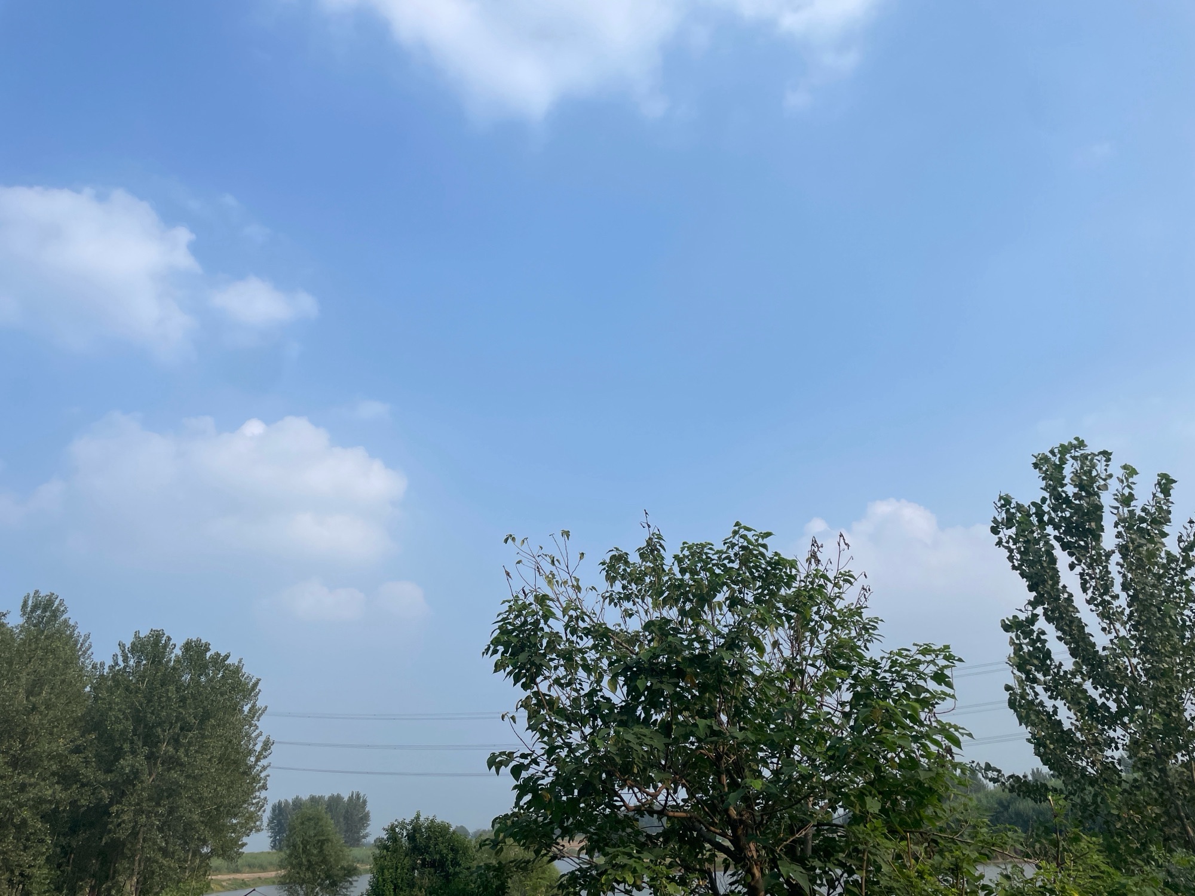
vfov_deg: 53.1
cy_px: 448
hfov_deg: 67.3
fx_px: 898
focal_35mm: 26
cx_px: 598
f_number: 1.6
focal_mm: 4.2
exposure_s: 1/4464
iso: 32
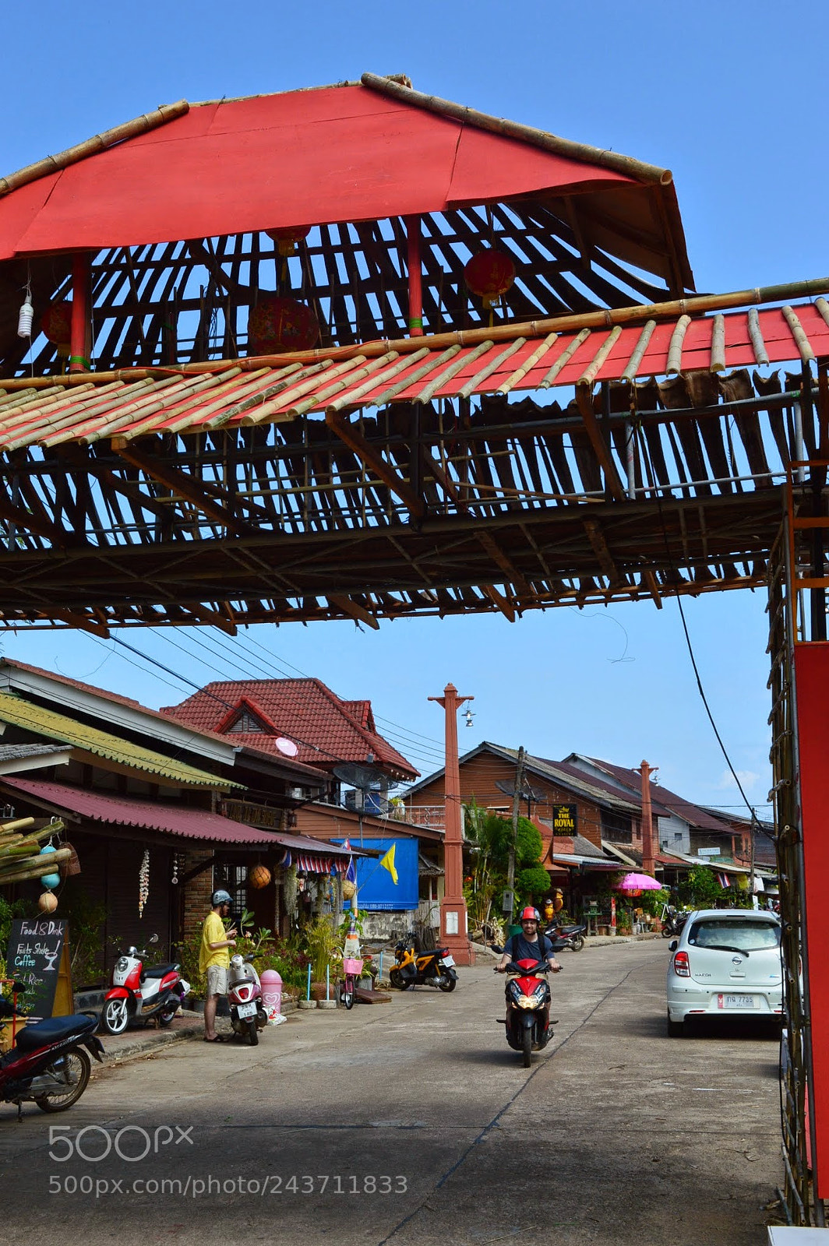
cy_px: 623
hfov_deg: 31.8
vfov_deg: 46.4
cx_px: 414
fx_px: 1453
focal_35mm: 42
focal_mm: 28
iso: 400
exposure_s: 1/400
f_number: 11
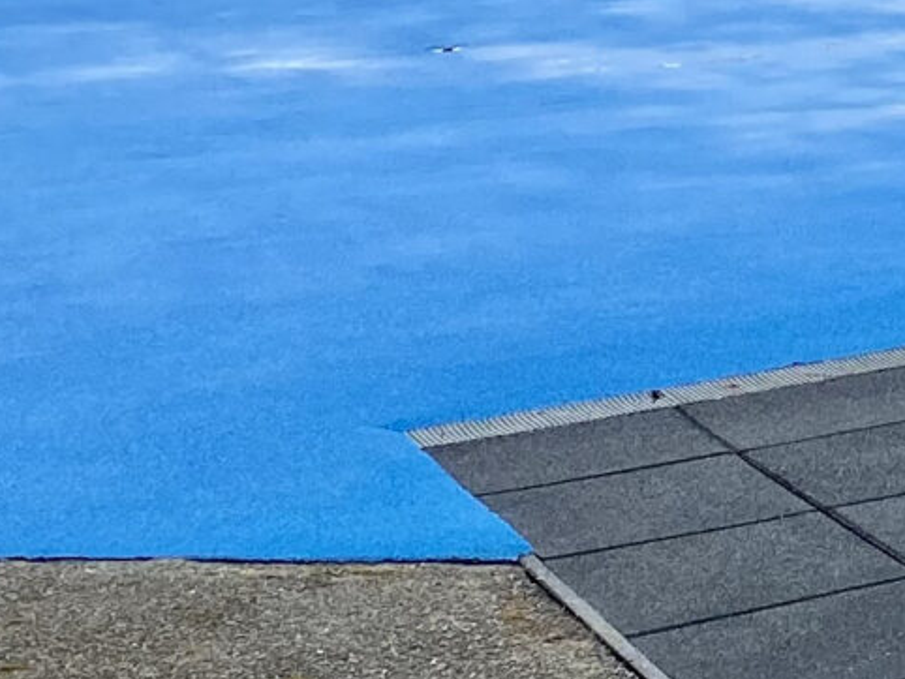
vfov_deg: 10.4
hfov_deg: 12.6
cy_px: -375
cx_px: 1778
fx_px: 3610
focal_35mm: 138
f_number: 1.8
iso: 32
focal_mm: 4.25
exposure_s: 1/2817
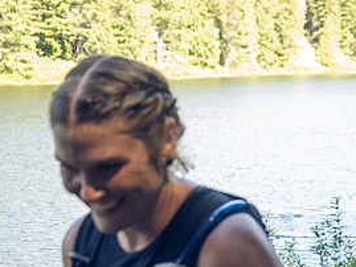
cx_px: 339
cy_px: 235
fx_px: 1286
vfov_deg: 11.8
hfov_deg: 15.5
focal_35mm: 125
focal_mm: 29
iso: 2000
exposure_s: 1/1000
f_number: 2.8
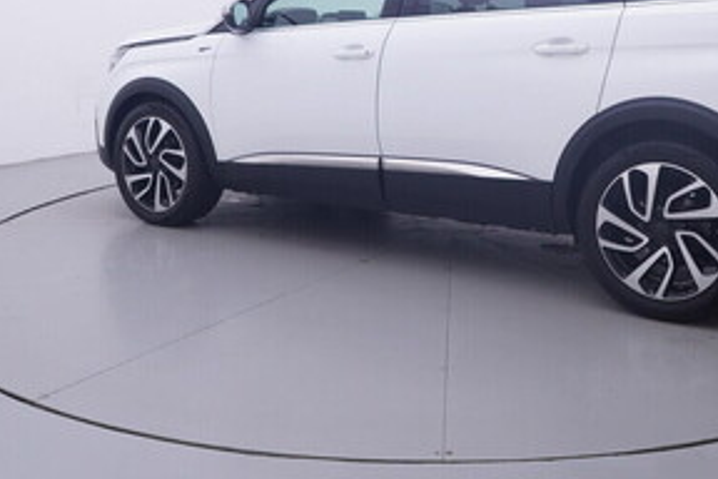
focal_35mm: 43
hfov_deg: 44.9
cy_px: 59
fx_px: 857
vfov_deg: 30.0
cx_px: 465
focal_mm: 15
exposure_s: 1/80
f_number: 5
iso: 200
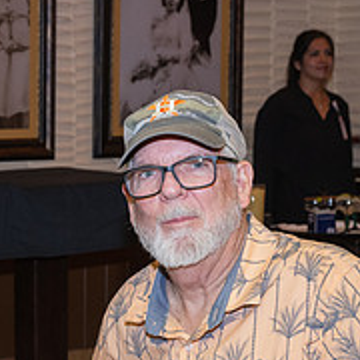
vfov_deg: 14.5
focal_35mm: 119
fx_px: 1400
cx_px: 16
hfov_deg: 14.5
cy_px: 327
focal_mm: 42
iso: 1000
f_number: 6.3
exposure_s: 1/100
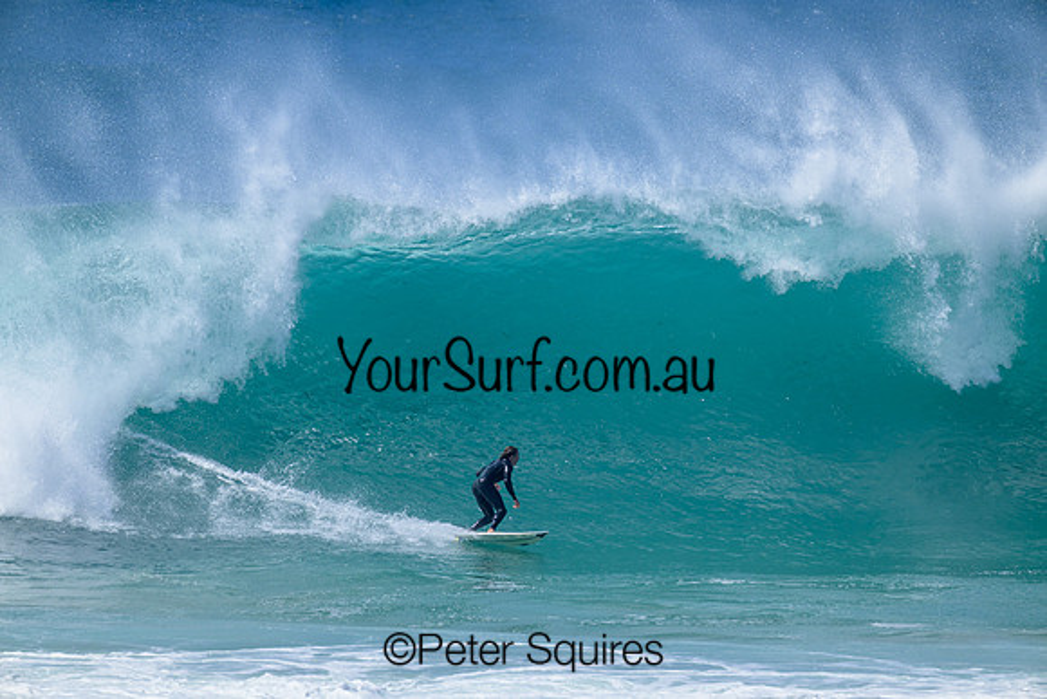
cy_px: 350
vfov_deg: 2.5
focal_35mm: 560
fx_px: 16290
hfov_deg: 3.7
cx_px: 524
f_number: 8
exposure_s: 1/2000
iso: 560
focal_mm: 560
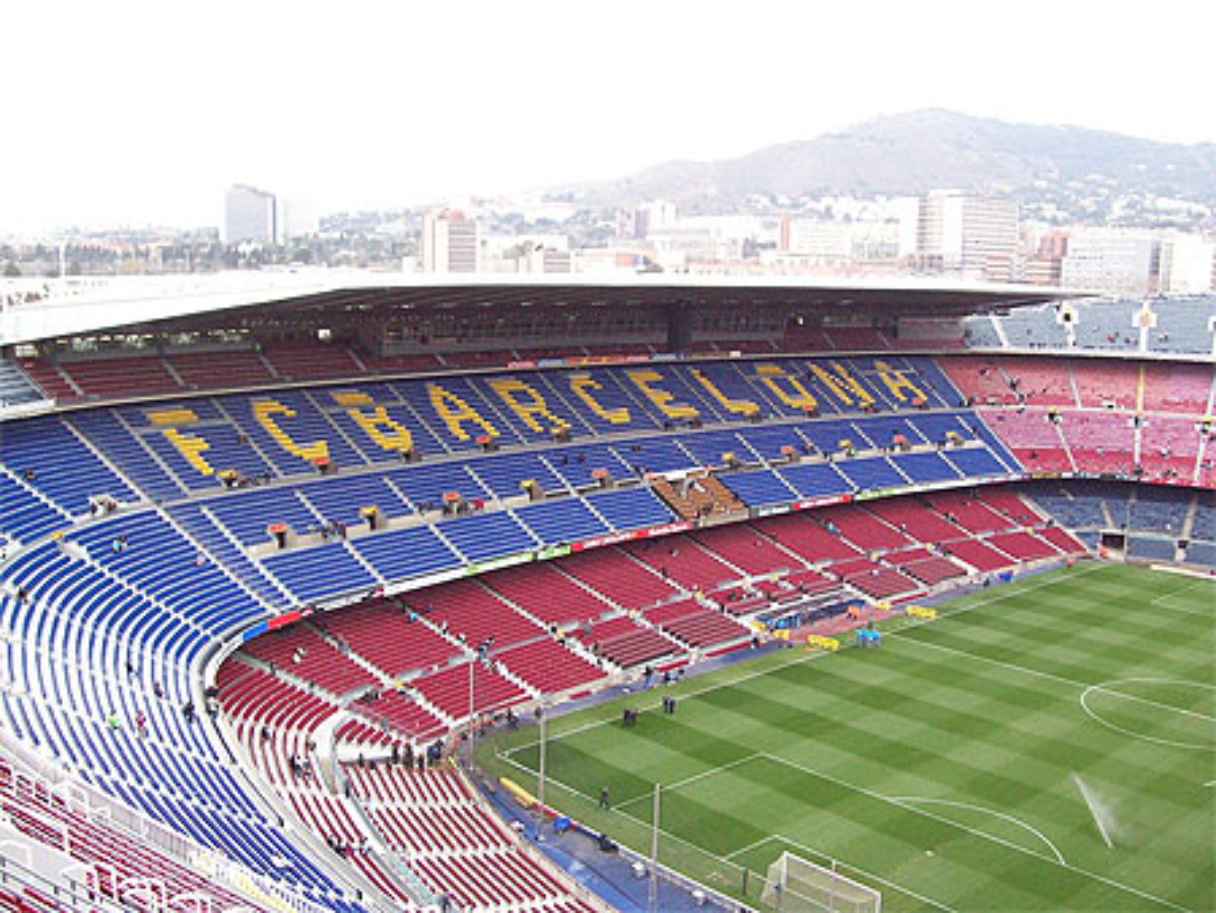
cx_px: 608
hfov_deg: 51.3
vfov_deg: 39.7
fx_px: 1265
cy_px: 456
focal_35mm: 36
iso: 200
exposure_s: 1/121
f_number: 2.7
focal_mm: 6
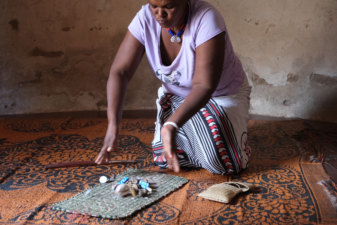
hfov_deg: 33.9
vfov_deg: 23.0
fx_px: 552
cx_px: 168
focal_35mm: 59
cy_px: 112
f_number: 3.6
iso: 1600
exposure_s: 1/56
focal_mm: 39
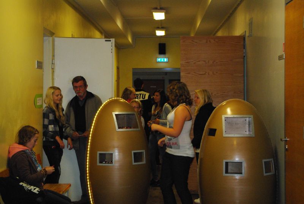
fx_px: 693
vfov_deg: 16.7
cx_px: 152
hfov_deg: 24.7
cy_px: 102
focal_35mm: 82
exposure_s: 1/60
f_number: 5.6
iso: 1600
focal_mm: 55
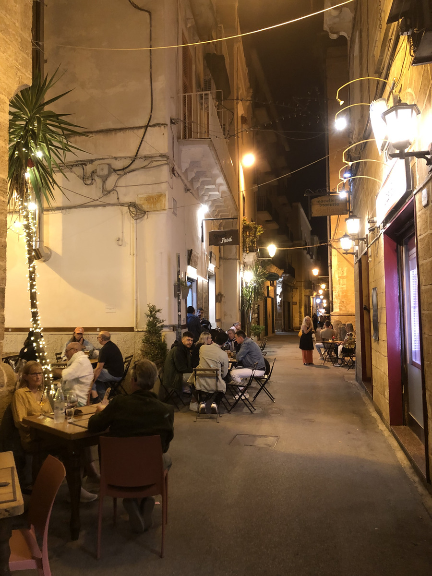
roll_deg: +0.9
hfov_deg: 49.7
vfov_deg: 63.4
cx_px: 216
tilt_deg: +3.1
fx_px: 466
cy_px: 288
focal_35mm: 28
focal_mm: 4
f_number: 1.8
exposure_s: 1/9
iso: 100
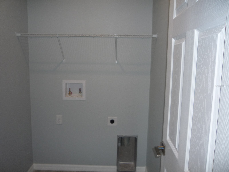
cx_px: 114
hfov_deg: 60.0
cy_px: 86
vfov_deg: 46.8
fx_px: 198
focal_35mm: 30
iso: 100
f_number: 3.3
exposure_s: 1/30
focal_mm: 5.2
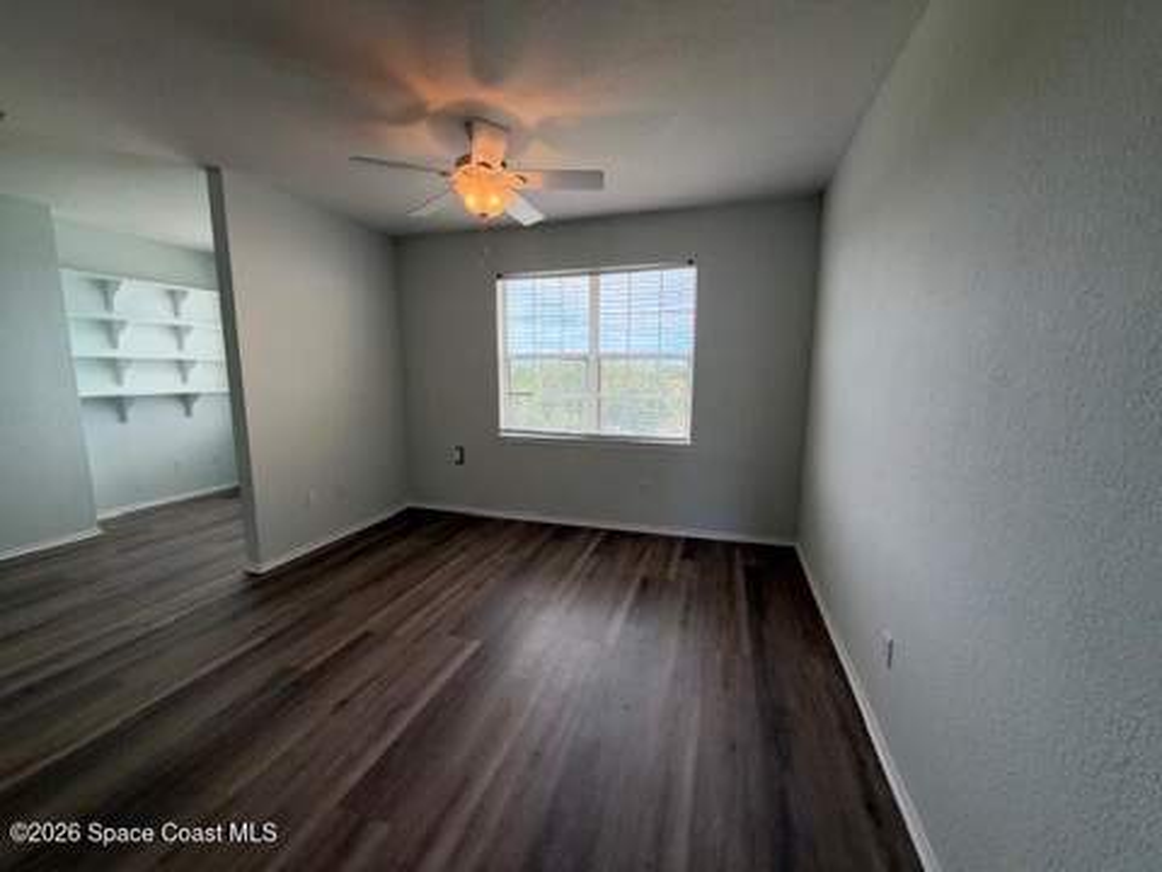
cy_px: 436
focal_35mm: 14
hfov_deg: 102.1
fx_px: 470
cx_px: 581
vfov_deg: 85.7
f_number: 2.2
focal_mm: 2.22
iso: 160
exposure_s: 1/120
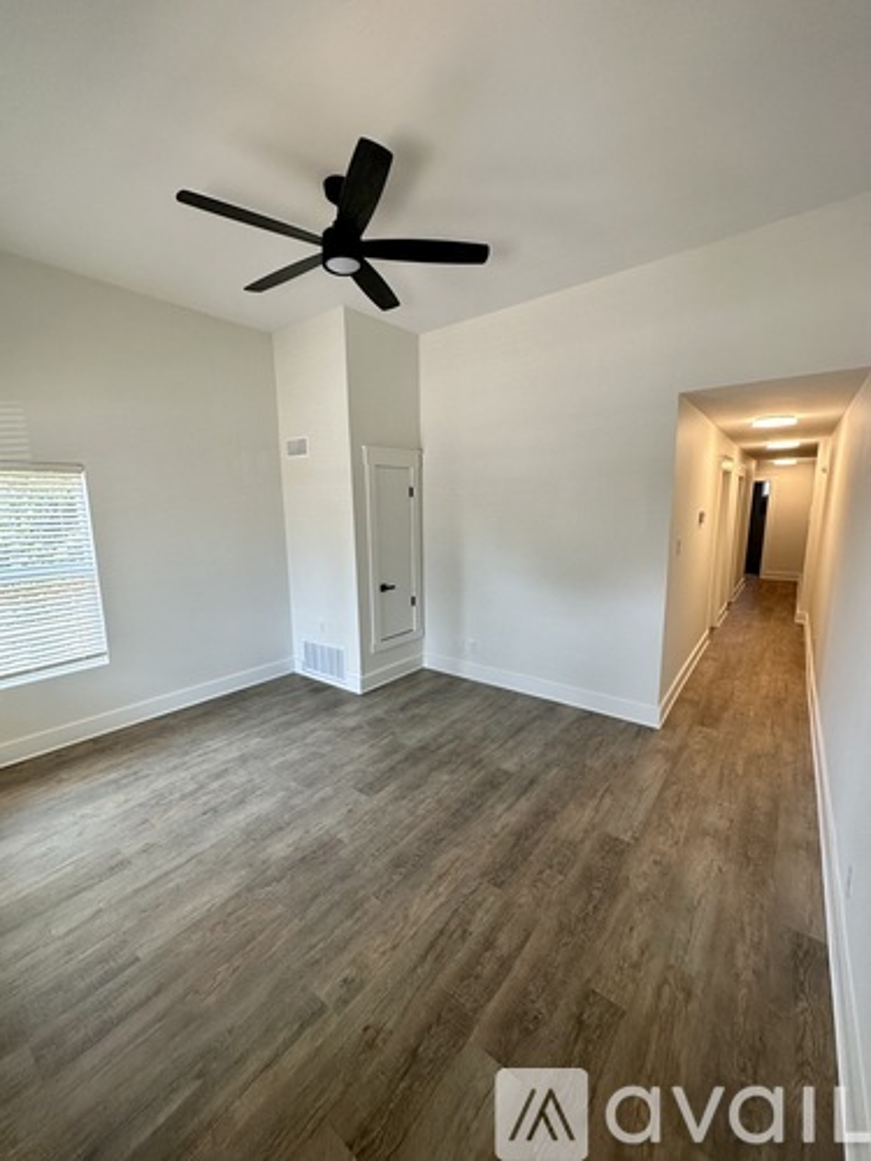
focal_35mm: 14
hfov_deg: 85.7
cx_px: 436
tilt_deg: -9.0
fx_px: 470
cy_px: 580
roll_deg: +0.6
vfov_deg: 102.1
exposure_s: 1/120
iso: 160
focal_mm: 2.22
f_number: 2.2
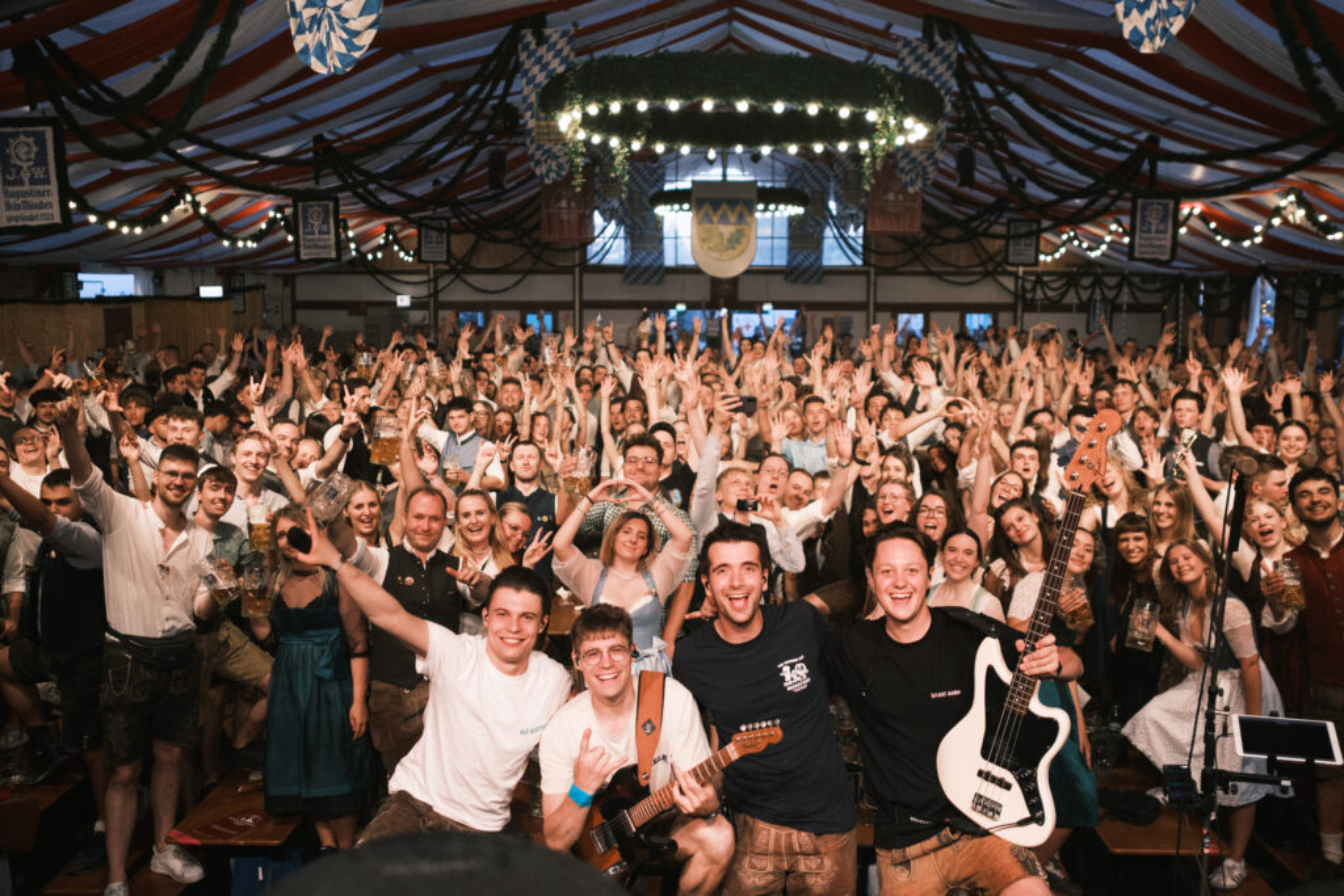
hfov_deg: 54.4
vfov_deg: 37.9
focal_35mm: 35
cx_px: 672
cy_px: 448
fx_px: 1307
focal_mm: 23
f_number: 2
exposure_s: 1/500
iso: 1600
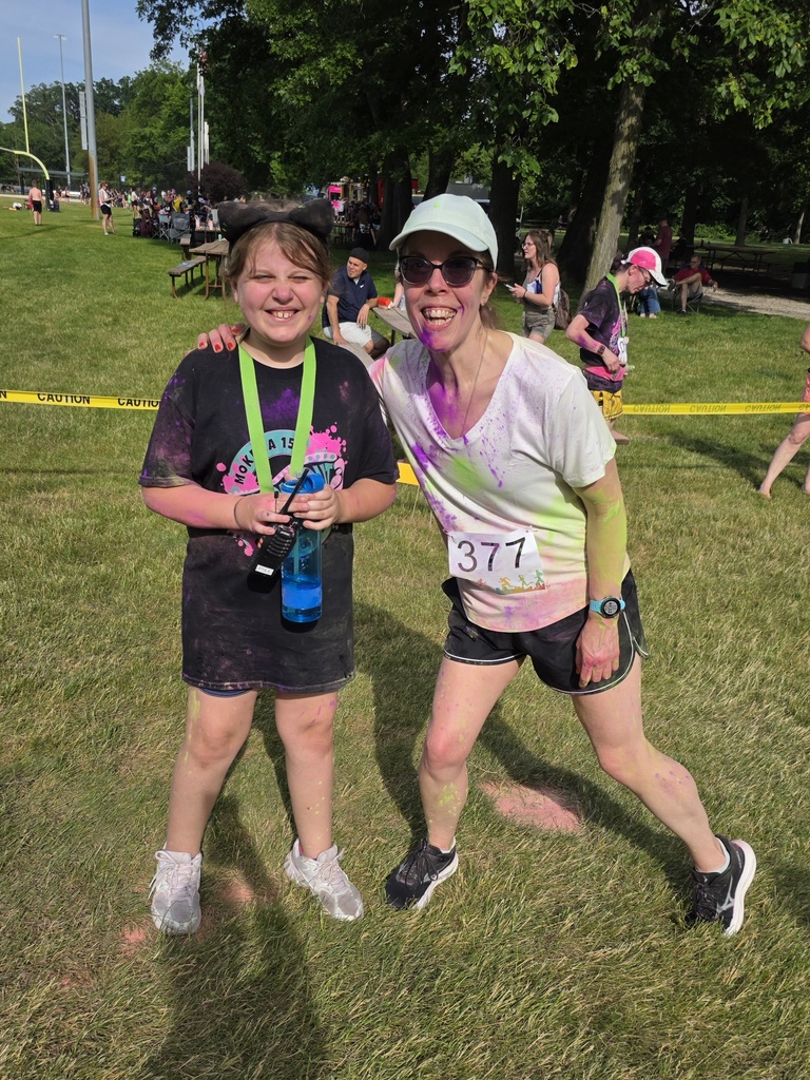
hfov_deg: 58.9
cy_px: 540
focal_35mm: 23
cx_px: 405
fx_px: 718
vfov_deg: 73.9
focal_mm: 6.3
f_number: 1.7
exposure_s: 1/10000
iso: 80
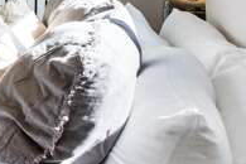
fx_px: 403
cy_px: -35
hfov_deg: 20.6
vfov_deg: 21.3
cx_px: -218
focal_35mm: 59
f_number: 6.4
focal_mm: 10
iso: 640
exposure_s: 1/60
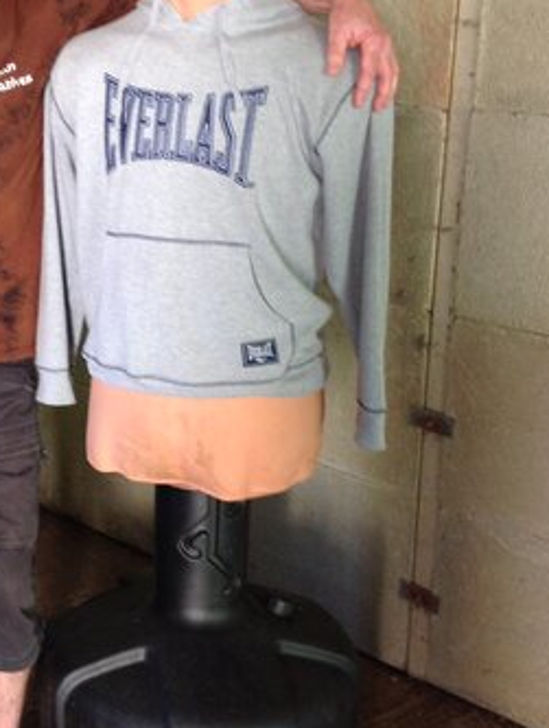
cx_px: 96
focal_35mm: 63
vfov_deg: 30.6
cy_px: 319
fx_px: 1328
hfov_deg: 23.0
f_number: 2.4
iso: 80
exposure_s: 1/15
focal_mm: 4.28
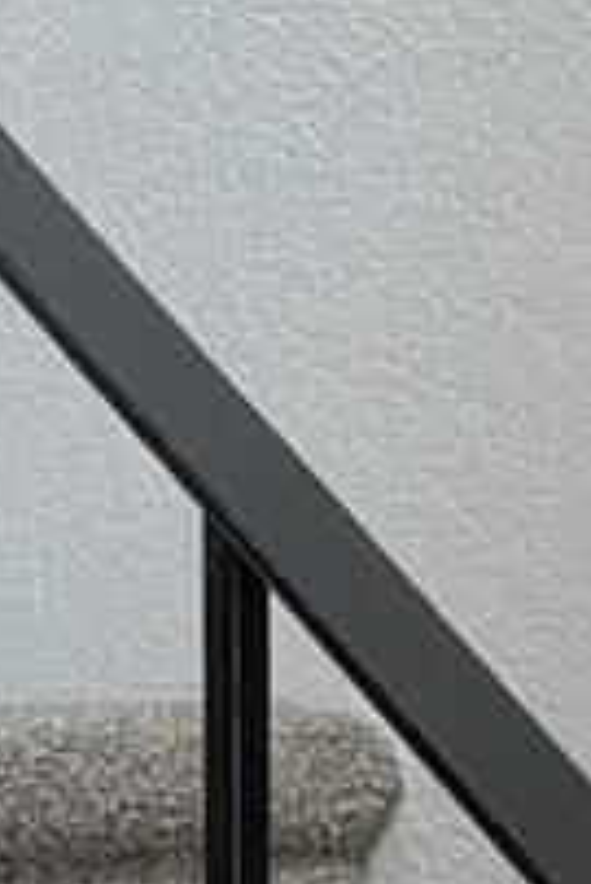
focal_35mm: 178
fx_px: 4375
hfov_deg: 7.5
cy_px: 1801
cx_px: -499
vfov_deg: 10.5
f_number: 1.68
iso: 275
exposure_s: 1/226
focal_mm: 6.9
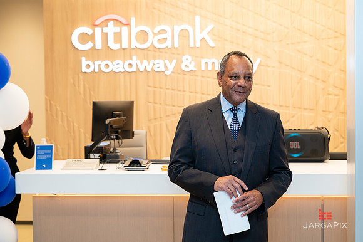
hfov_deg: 27.6
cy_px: 117
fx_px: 738
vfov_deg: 18.6
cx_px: 188
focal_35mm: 73
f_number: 4
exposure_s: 1/160
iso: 400
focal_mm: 70
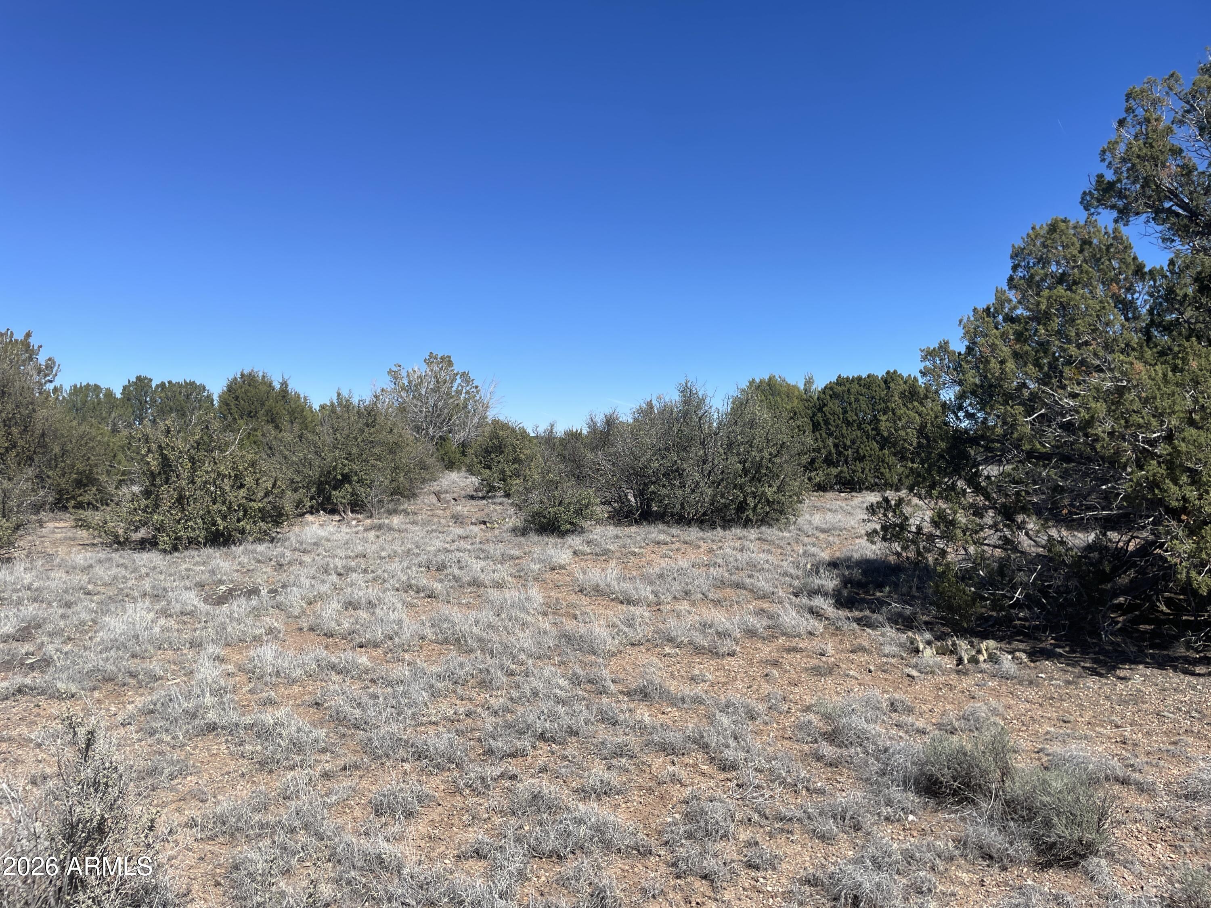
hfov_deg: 67.3
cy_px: 454
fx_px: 910
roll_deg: -0.1
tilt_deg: +0.2
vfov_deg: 53.1
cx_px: 606
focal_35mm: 26
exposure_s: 1/3861
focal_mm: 4.2
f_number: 1.6
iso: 32
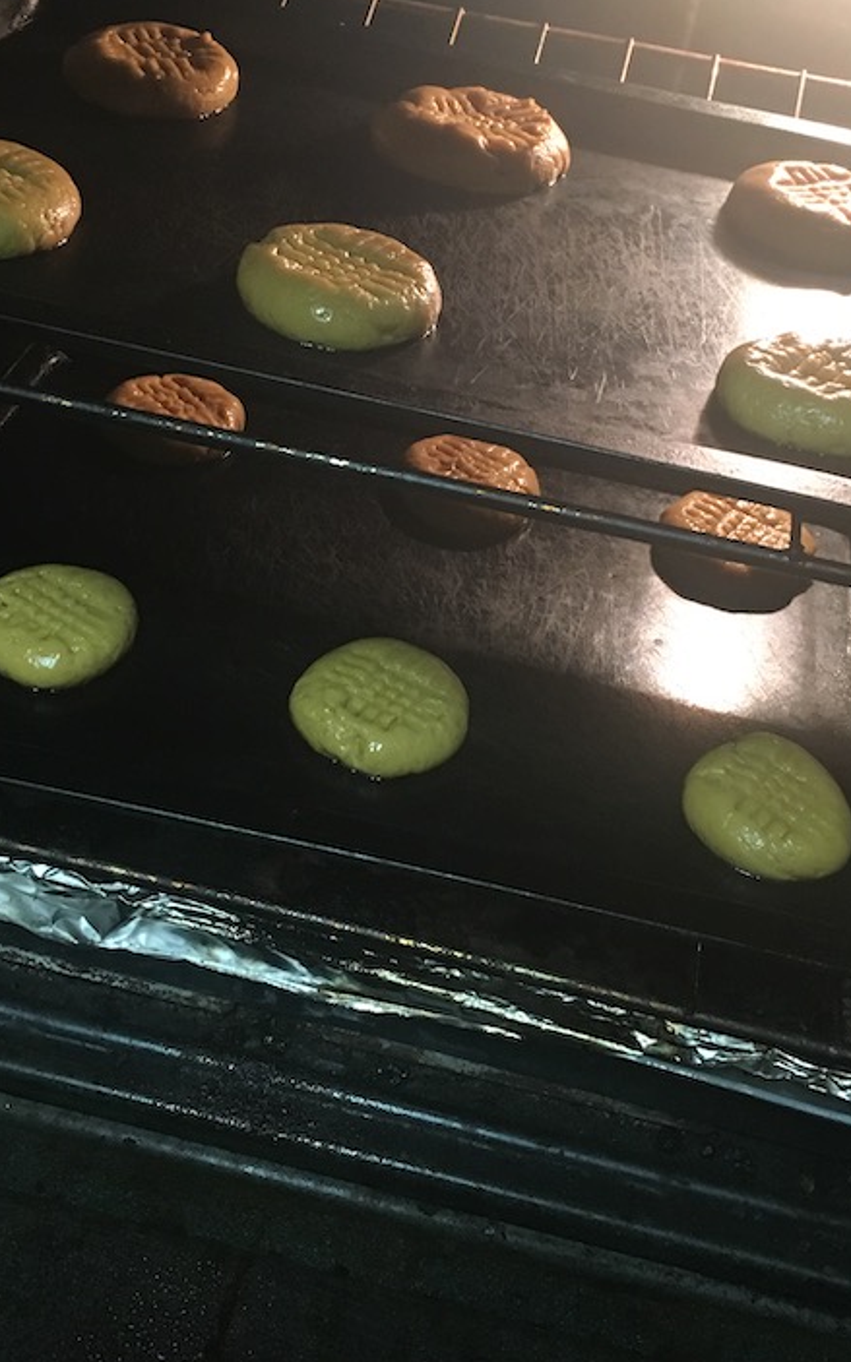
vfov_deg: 46.6
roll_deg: -7.6
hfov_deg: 30.5
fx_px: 1559
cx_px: 426
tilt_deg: -30.8
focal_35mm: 42
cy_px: 482
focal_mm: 4.15
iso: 200
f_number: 2.2
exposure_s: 1/30
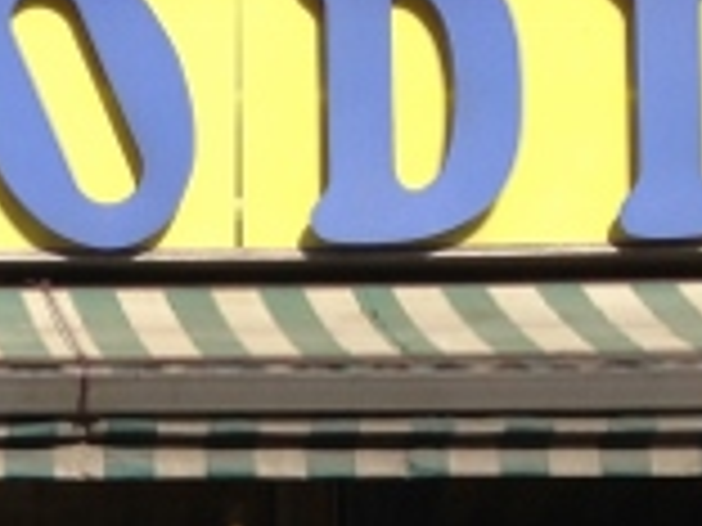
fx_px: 3427
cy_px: 922
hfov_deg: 11.3
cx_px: -310
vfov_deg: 8.5
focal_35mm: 169
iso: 50
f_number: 2.4
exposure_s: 1/1323
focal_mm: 4.13
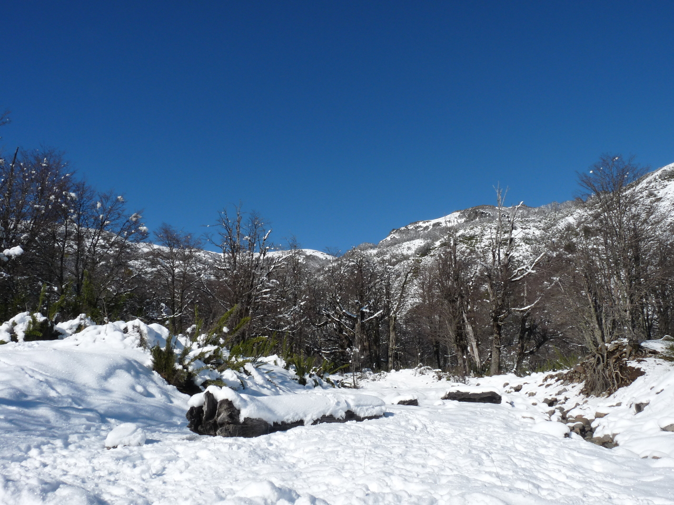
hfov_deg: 65.3
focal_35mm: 27
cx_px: 337
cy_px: 252
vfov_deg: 51.4
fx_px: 526
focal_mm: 4.8
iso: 100
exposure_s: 1/400
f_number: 7.1
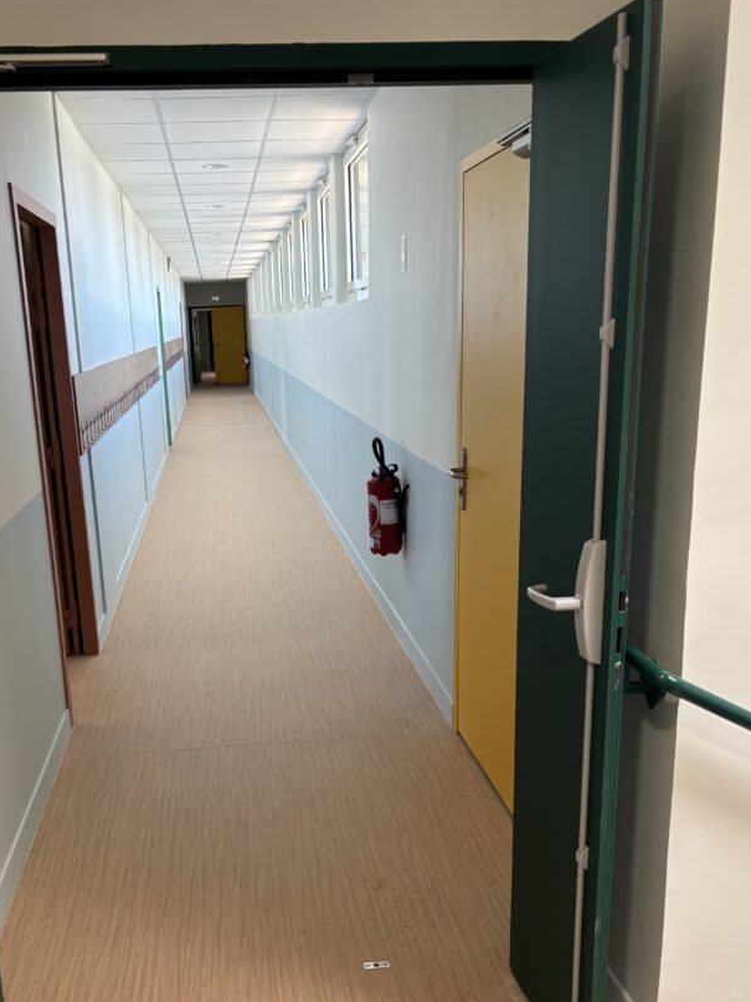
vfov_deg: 55.0
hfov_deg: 42.8
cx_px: 312
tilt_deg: -17.5
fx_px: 955
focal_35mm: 33
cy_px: 590
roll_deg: +1.6
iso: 100
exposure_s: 1/121
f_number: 1.6
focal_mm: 5.96
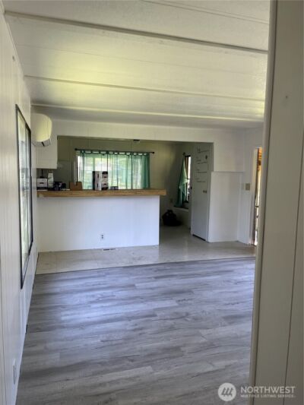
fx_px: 304
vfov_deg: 67.3
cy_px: 202
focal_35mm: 26
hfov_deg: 53.1
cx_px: 152
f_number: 1.6
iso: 64
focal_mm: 5.1
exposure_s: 1/121
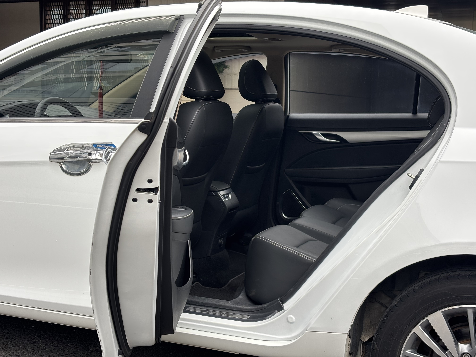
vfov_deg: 28.0
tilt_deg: -5.8
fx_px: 715
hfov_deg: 36.8
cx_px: 238
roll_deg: -1.8
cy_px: 178
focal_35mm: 52
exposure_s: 1/340
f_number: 1.6
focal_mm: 5.96
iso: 32
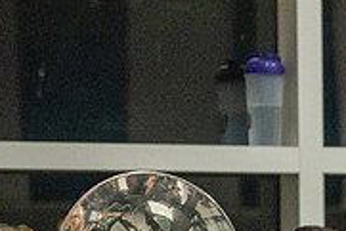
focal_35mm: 224
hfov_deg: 9.0
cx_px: 503
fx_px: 2155
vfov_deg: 6.1
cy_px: 322
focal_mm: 70
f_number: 4
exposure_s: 1/500
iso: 10000
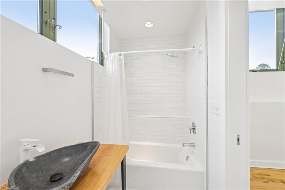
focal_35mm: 14
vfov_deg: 81.1
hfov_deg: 104.3
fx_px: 111
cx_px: 142
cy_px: 95
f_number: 9
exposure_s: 1/80
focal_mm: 14
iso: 200
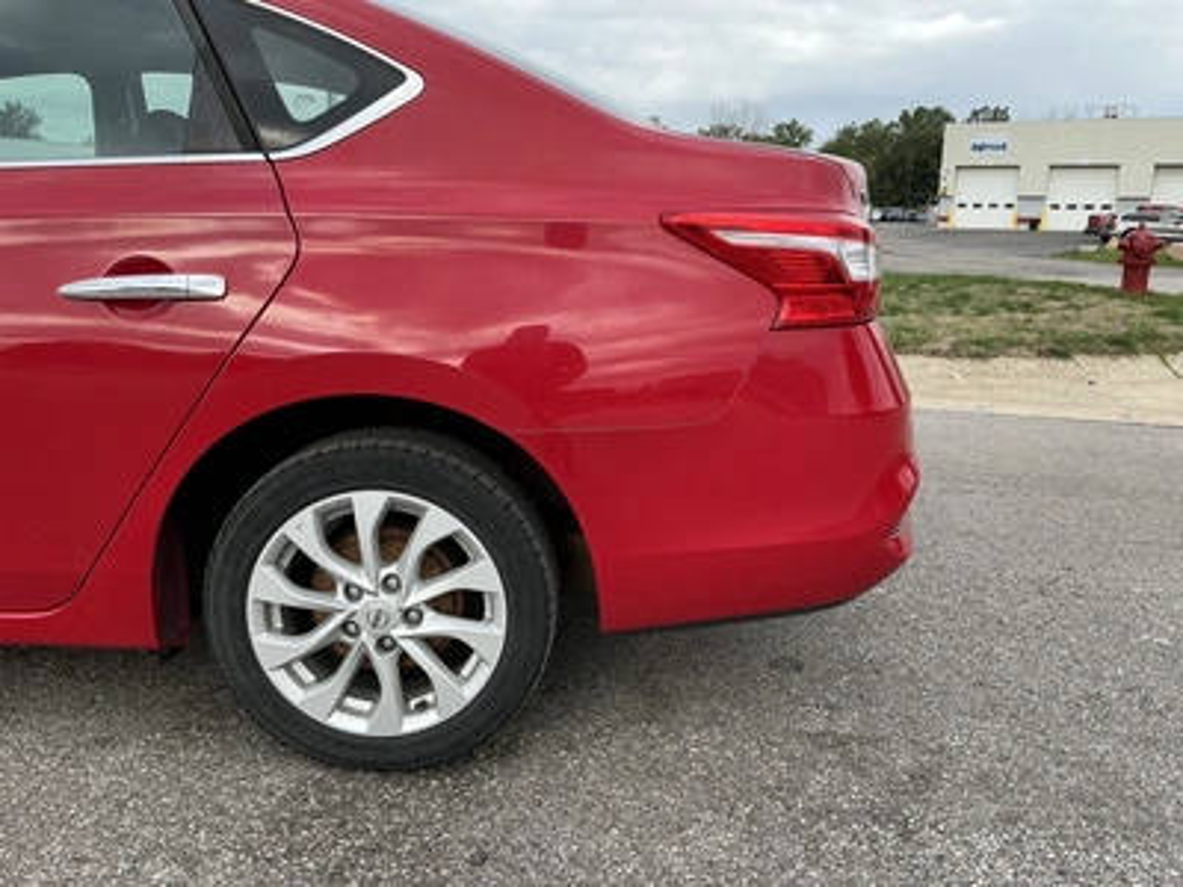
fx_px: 957
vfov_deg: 49.7
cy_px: 444
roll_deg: -0.1
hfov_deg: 63.4
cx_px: 592
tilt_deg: -13.1
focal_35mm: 28
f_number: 1.8
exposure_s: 1/519
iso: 25
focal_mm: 3
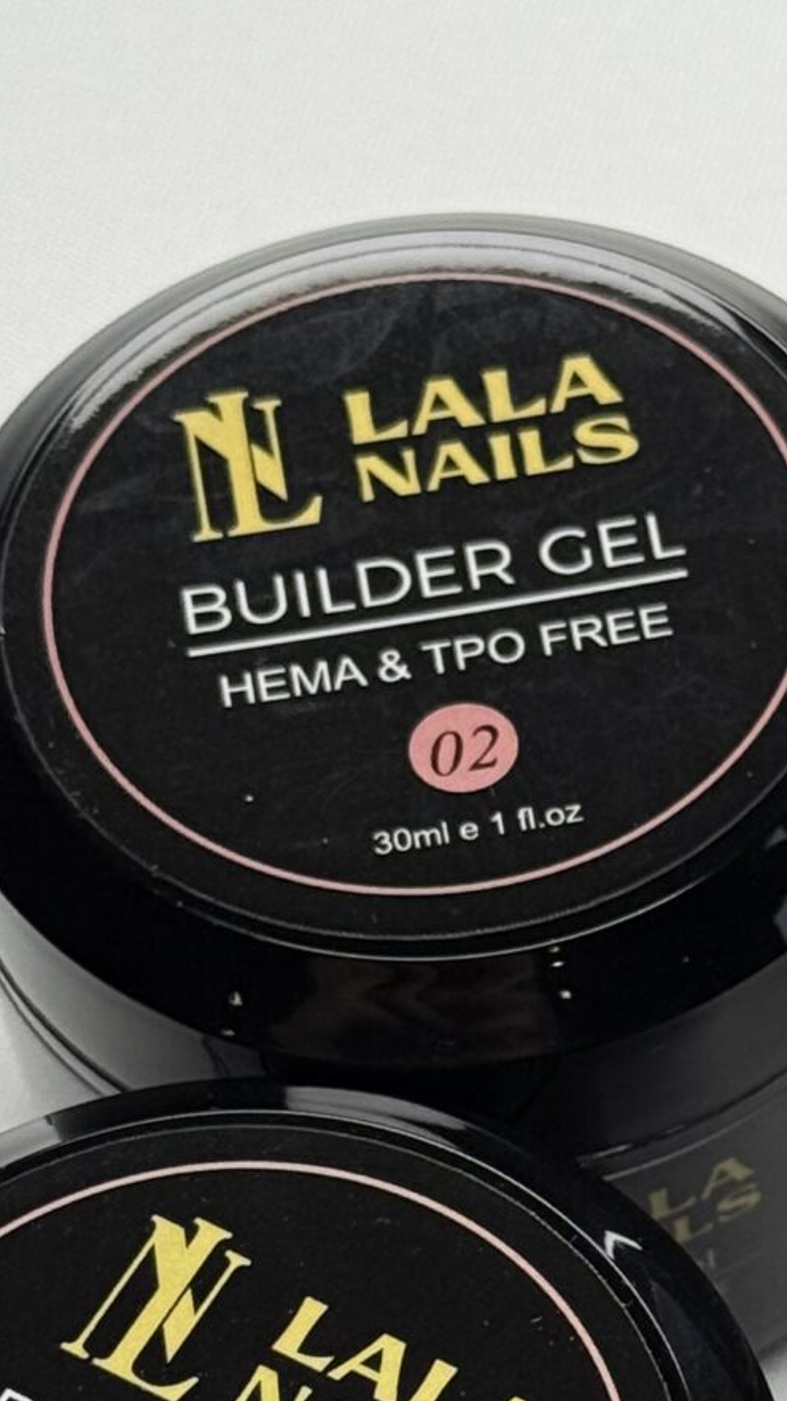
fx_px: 5644
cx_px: 1140
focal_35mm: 152
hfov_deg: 7.8
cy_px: 1191
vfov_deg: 14.0
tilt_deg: -59.2
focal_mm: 6.76
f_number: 1.78
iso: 64
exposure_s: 1/762
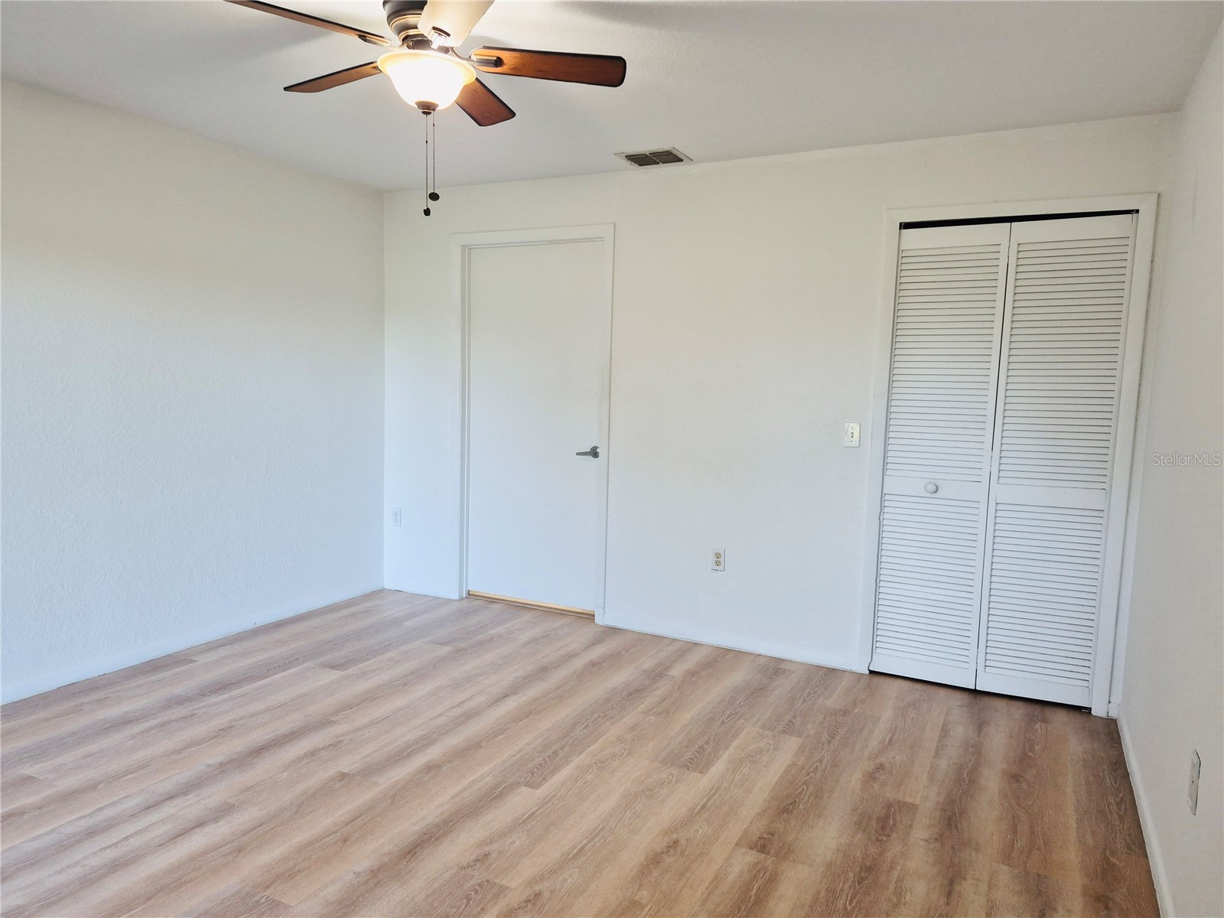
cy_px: 459
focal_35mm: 23
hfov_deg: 73.9
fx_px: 813
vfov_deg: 58.9
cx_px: 612
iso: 250
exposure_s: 1/120
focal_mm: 5.4
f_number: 1.8
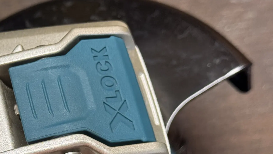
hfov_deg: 20.1
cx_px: 22
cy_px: 127
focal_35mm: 104
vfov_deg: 11.6
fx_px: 753
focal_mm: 6.76
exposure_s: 1/77
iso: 100
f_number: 1.78
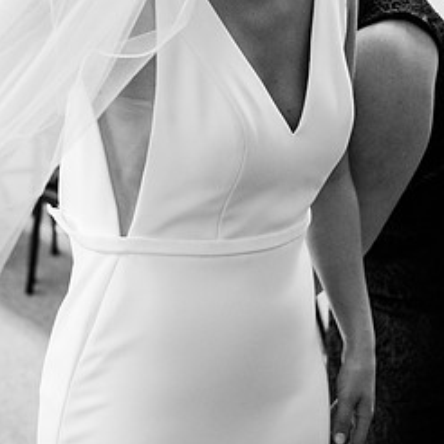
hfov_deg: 24.7
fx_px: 1016
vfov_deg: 24.6
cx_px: 225
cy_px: 173
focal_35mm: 70
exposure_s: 1/250
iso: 1600
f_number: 4
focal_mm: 45
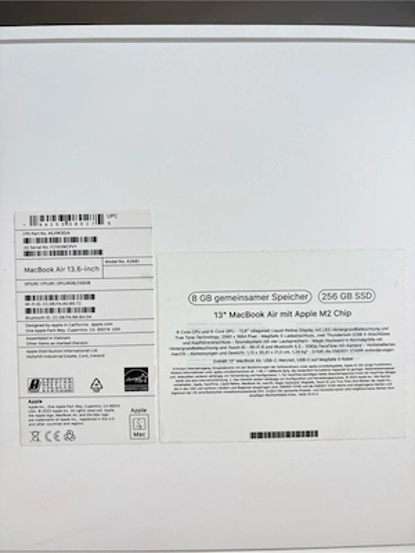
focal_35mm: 26
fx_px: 416
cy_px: 276
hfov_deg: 53.1
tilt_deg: -83.8
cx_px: 208
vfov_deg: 67.3
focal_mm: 5.96
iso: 64
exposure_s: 1/122
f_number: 1.6
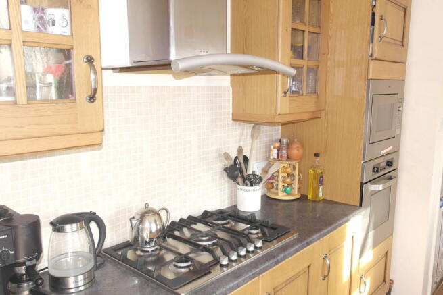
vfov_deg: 43.6
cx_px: 222
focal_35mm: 30
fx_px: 369
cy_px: 148
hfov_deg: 61.9
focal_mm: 20
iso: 400
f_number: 6.3
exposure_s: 1/40
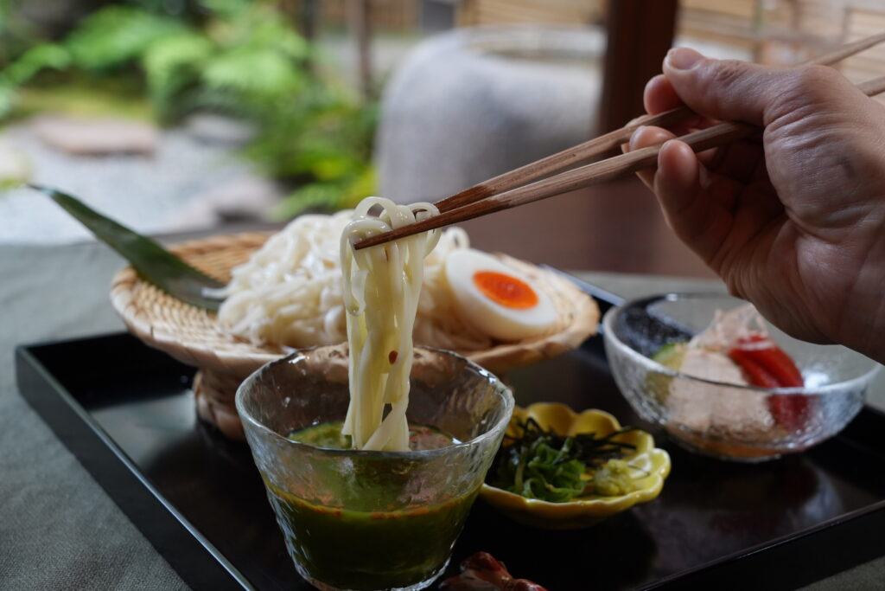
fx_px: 1205
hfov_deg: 40.3
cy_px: 296
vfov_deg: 27.5
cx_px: 442
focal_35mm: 49
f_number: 7.1
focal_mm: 49
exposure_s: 1/125
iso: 1600
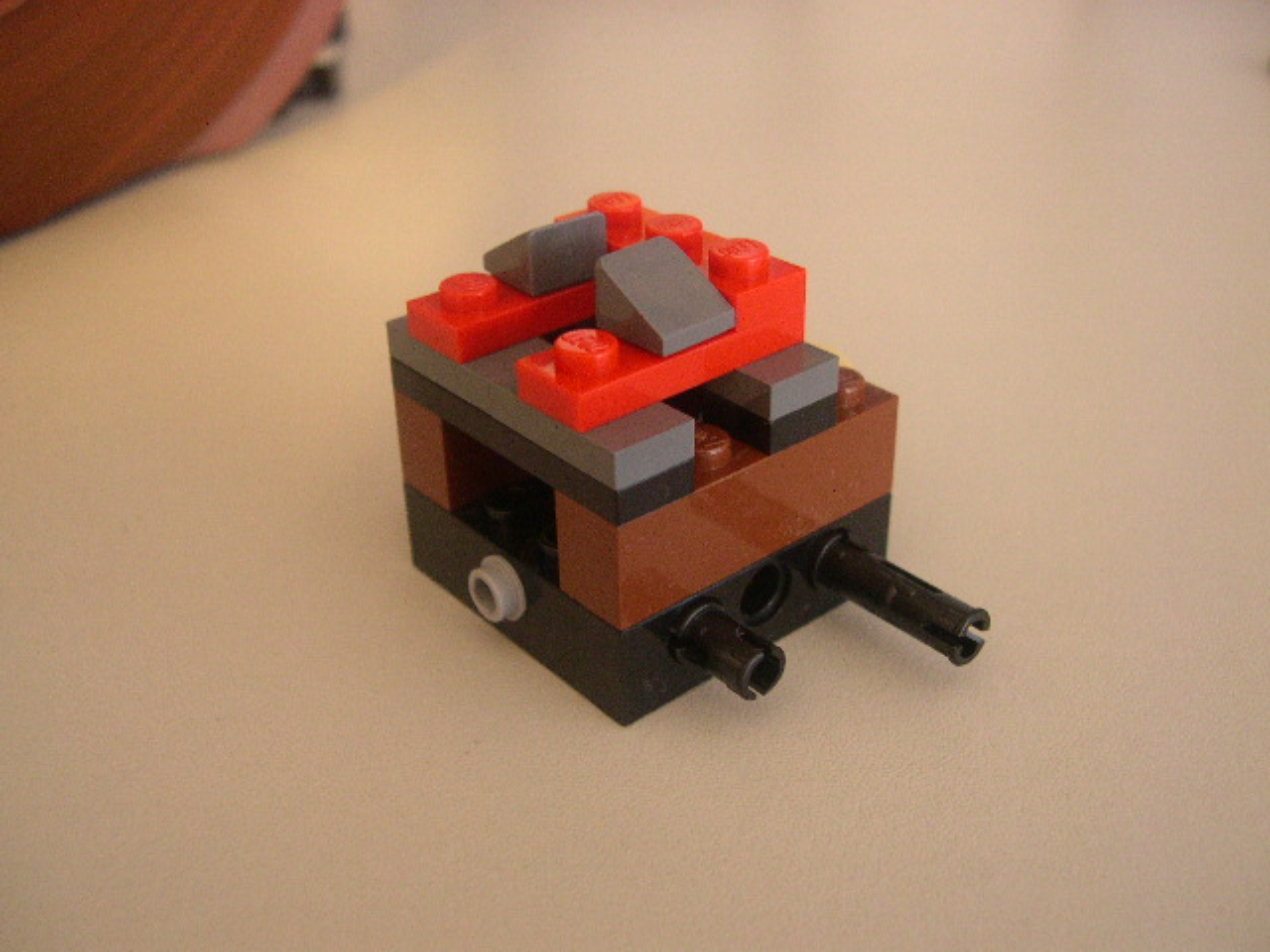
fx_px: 1394
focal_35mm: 38
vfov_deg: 37.7
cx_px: 635
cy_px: 476
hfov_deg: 49.0
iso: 391
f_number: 2.8
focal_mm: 8
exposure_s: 1/4.3
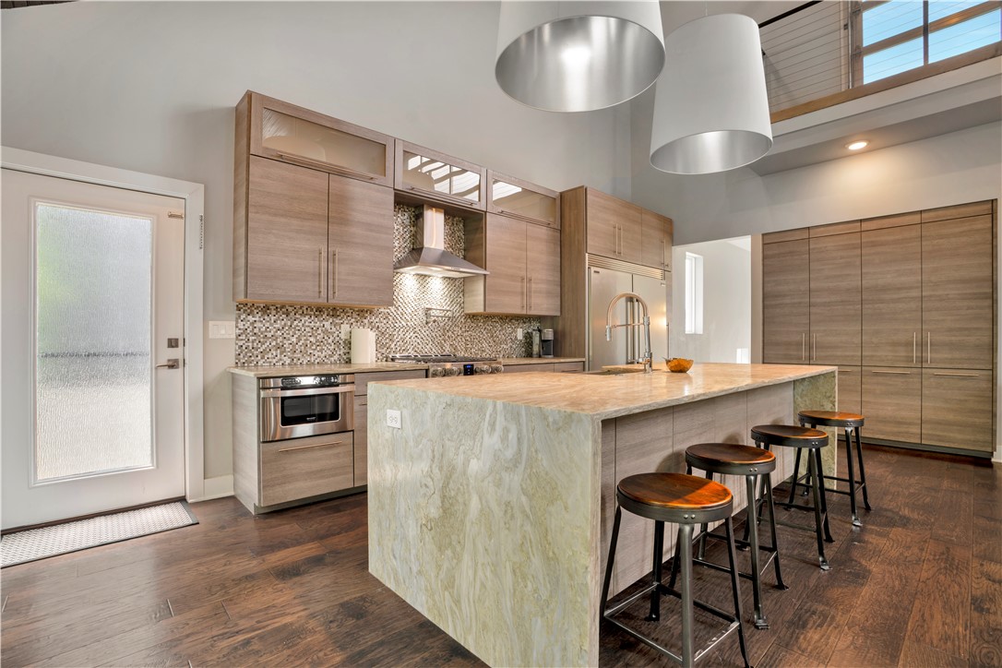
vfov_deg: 73.7
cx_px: 501
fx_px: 445
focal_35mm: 16
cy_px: 334
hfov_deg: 96.7
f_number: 6.3
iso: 100
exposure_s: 1/2.5
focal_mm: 16
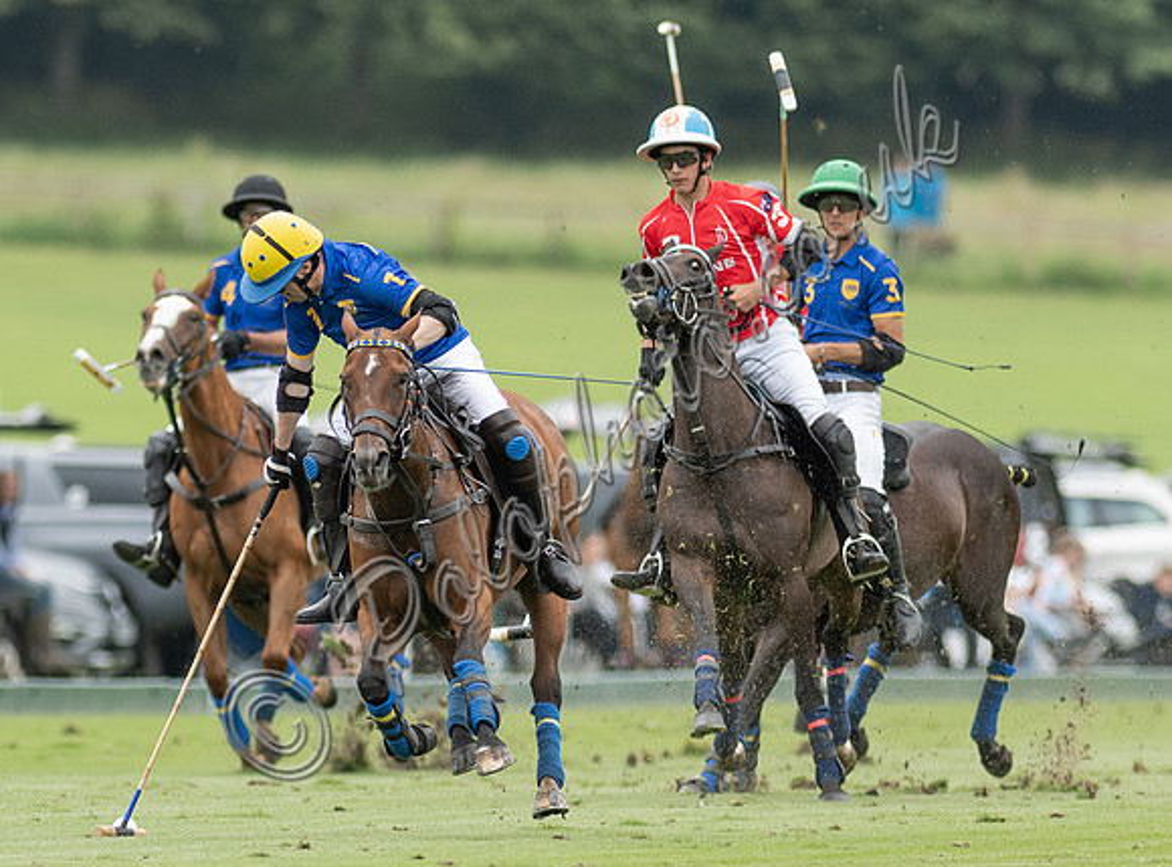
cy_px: 705
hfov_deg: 2.2
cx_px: 399
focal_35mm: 889
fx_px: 29950
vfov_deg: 1.7
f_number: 2.8
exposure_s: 1/2000
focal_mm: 300
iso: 320
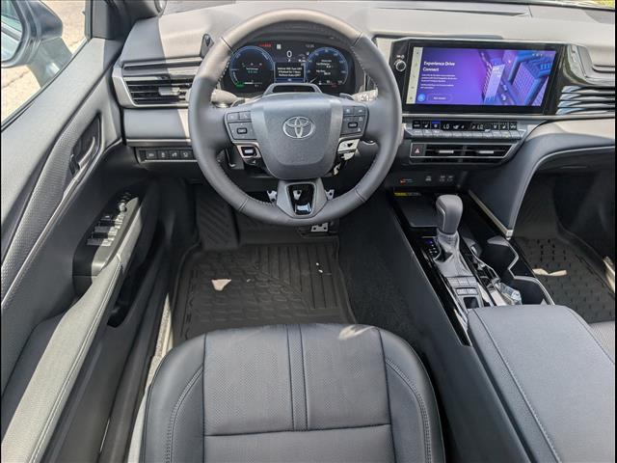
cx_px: 308
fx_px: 428
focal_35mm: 24
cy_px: 232
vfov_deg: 56.8
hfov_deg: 71.6
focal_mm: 6.9
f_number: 1.68
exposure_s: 1/1111
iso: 21
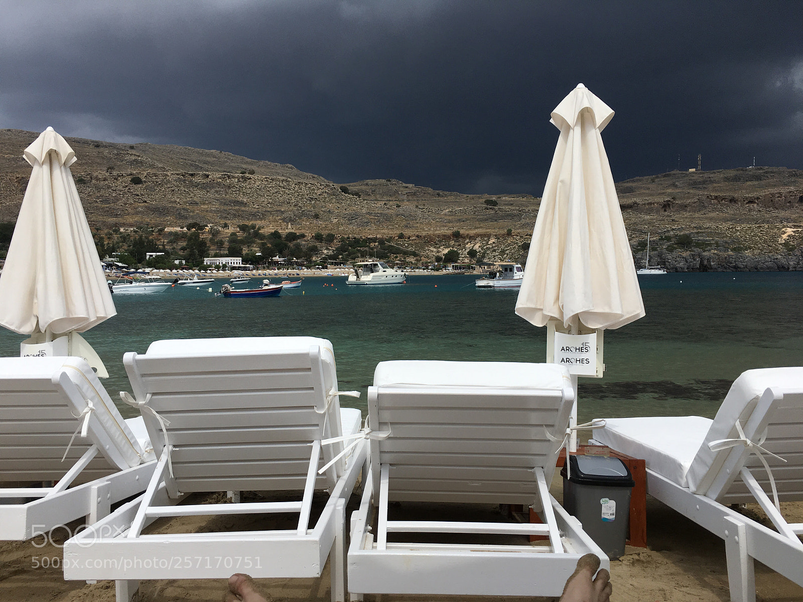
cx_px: 402
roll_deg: +0.1
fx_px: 673
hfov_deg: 61.7
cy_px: 301
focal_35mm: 29
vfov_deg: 48.2
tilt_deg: -1.9
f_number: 2.2
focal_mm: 4.15
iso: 25
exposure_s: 1/2653
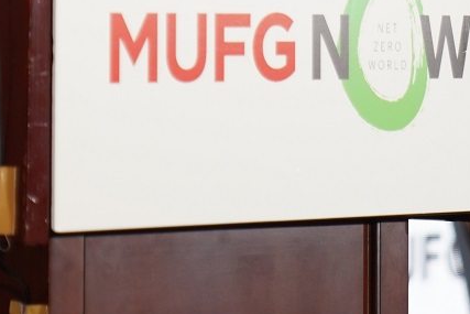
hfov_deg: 7.1
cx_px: 59
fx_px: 3787
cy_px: -254
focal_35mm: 290
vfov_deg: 4.7
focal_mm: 70
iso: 320
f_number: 2.8
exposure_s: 1/160
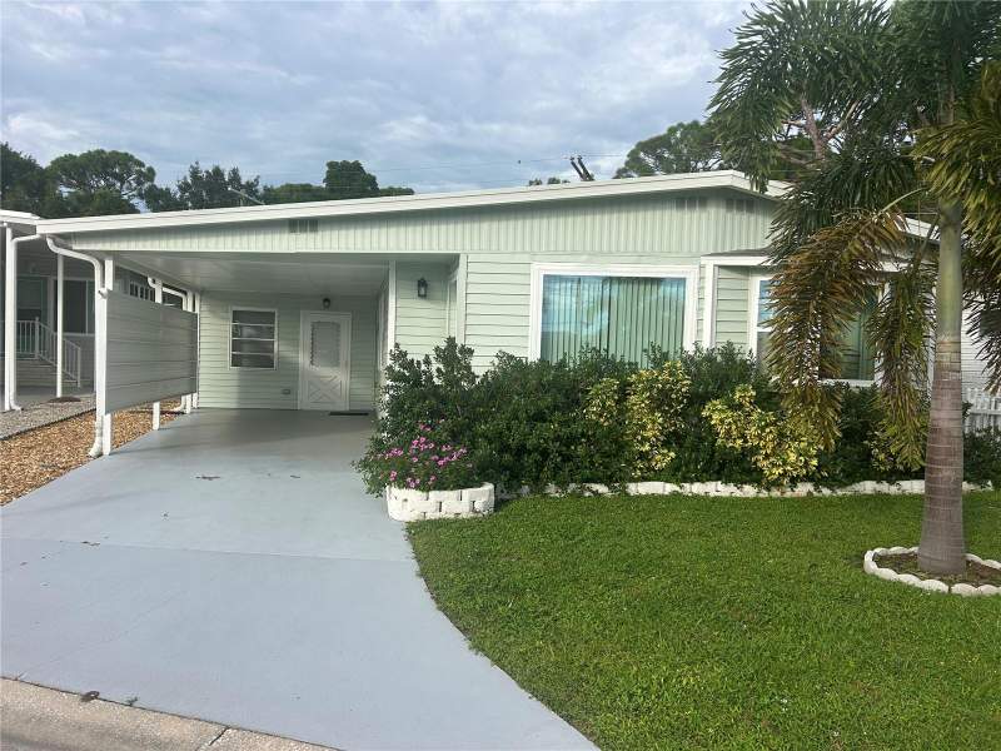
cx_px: 500
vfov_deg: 53.1
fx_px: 752
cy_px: 376
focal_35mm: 26
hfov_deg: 67.3
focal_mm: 5.7
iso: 50
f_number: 1.5
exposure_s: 1/2252
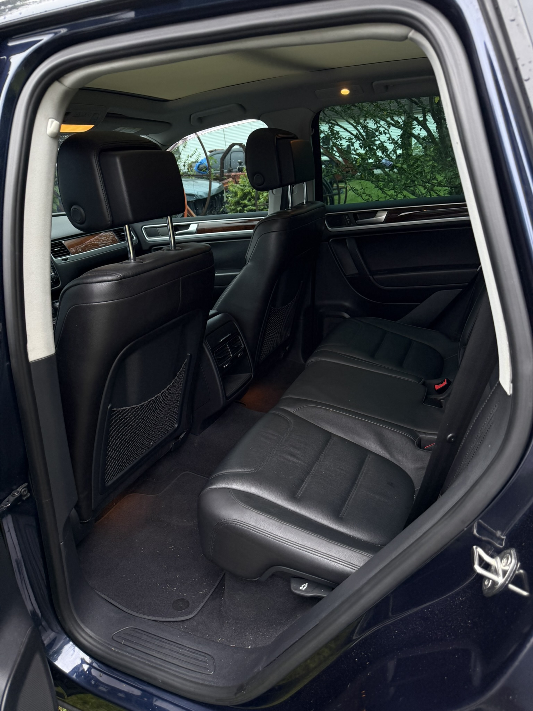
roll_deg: +3.8
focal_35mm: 24
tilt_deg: -23.0
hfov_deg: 56.8
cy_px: 356
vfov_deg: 71.6
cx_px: 266
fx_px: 493
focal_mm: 6.76
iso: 125
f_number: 1.78
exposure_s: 1/185
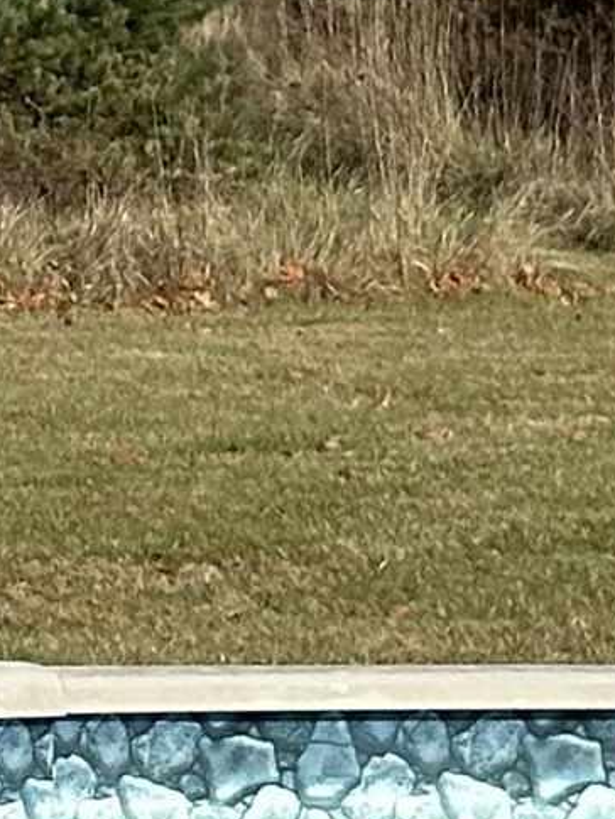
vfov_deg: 6.3
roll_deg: +0.8
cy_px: -805
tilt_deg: +4.1
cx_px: -1794
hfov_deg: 4.5
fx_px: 7198
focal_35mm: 304
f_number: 1.78
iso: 64
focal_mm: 6.86
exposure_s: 1/5556
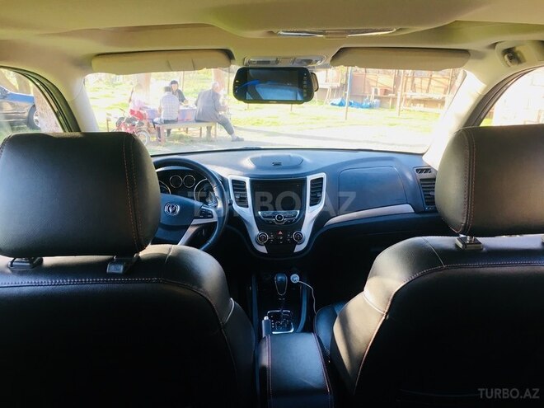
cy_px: 204
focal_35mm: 29
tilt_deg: -19.4
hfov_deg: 61.7
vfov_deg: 48.2
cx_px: 272
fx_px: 456
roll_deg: -3.9
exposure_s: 1/33
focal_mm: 4.15
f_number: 2.2
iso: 25
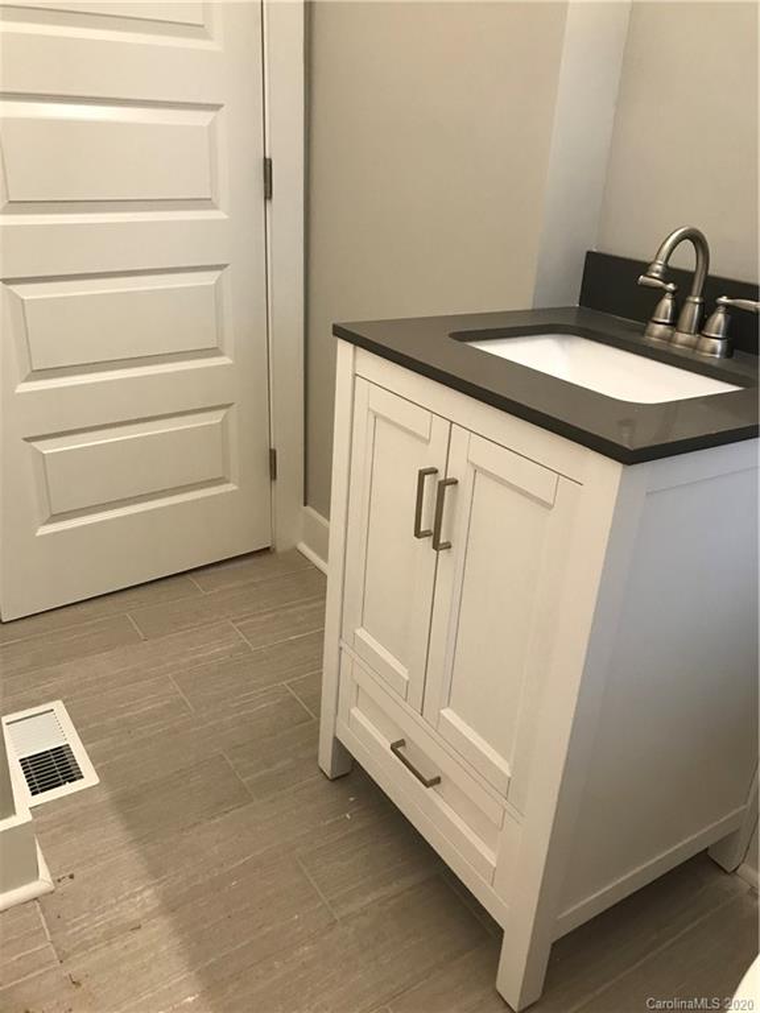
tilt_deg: -23.3
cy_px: 506
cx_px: 380
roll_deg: -4.5
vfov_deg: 63.4
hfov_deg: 49.7
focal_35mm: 28
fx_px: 820
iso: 40
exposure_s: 1/15
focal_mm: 3.99
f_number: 1.8
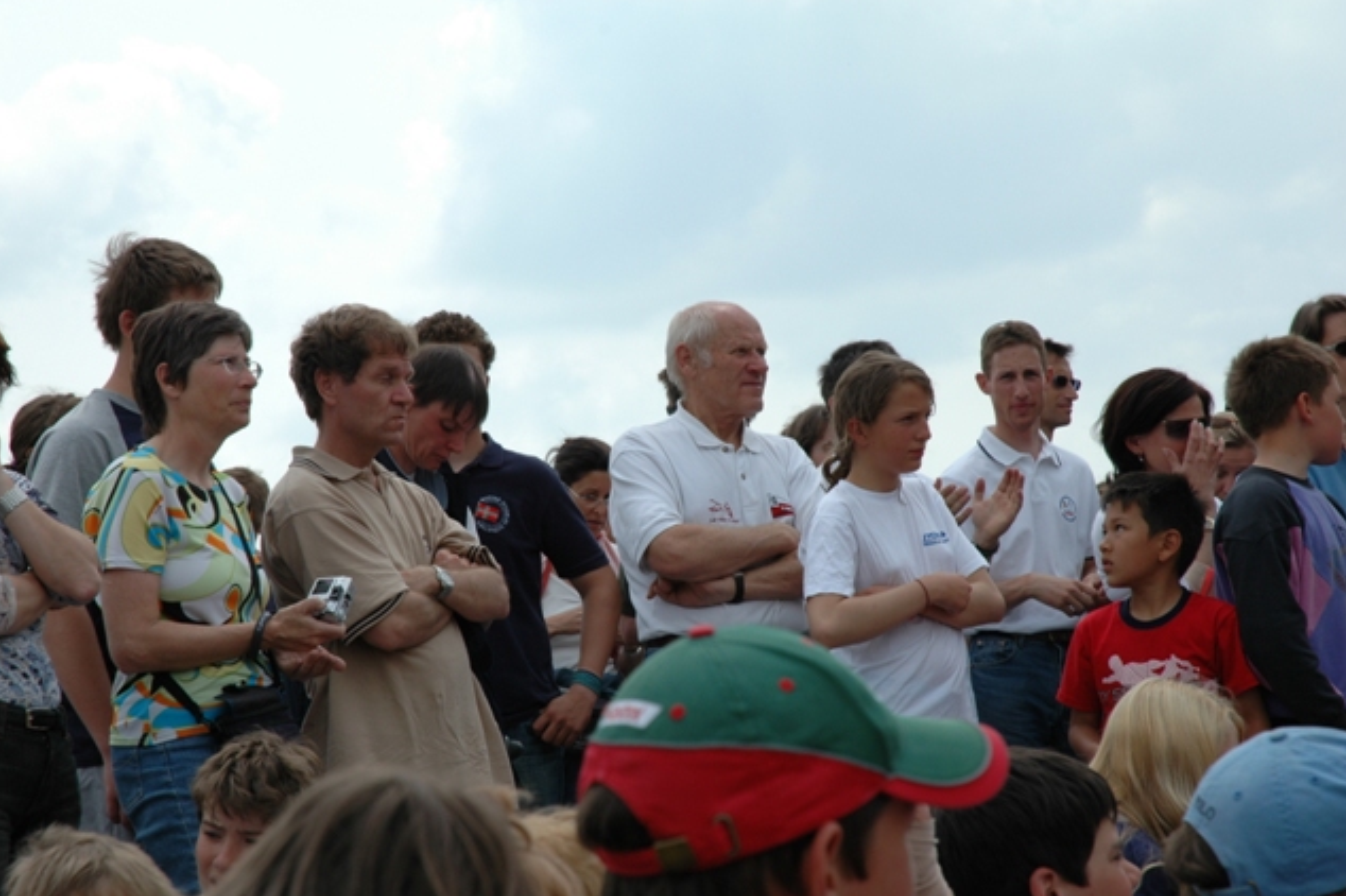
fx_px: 3961
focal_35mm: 106
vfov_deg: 12.9
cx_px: 671
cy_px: 446
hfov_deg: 19.3
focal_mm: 70
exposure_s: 1/400
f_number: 10
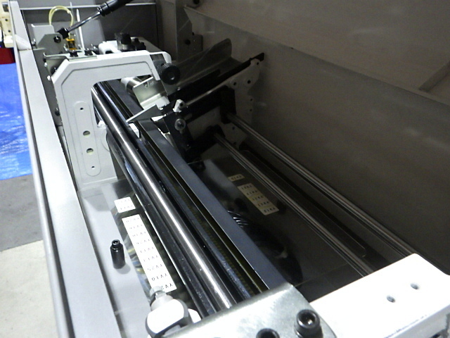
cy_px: 169
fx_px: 364
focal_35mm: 28
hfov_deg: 63.4
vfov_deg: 49.7
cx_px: 225
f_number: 3.5
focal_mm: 5
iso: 1600
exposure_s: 1/30
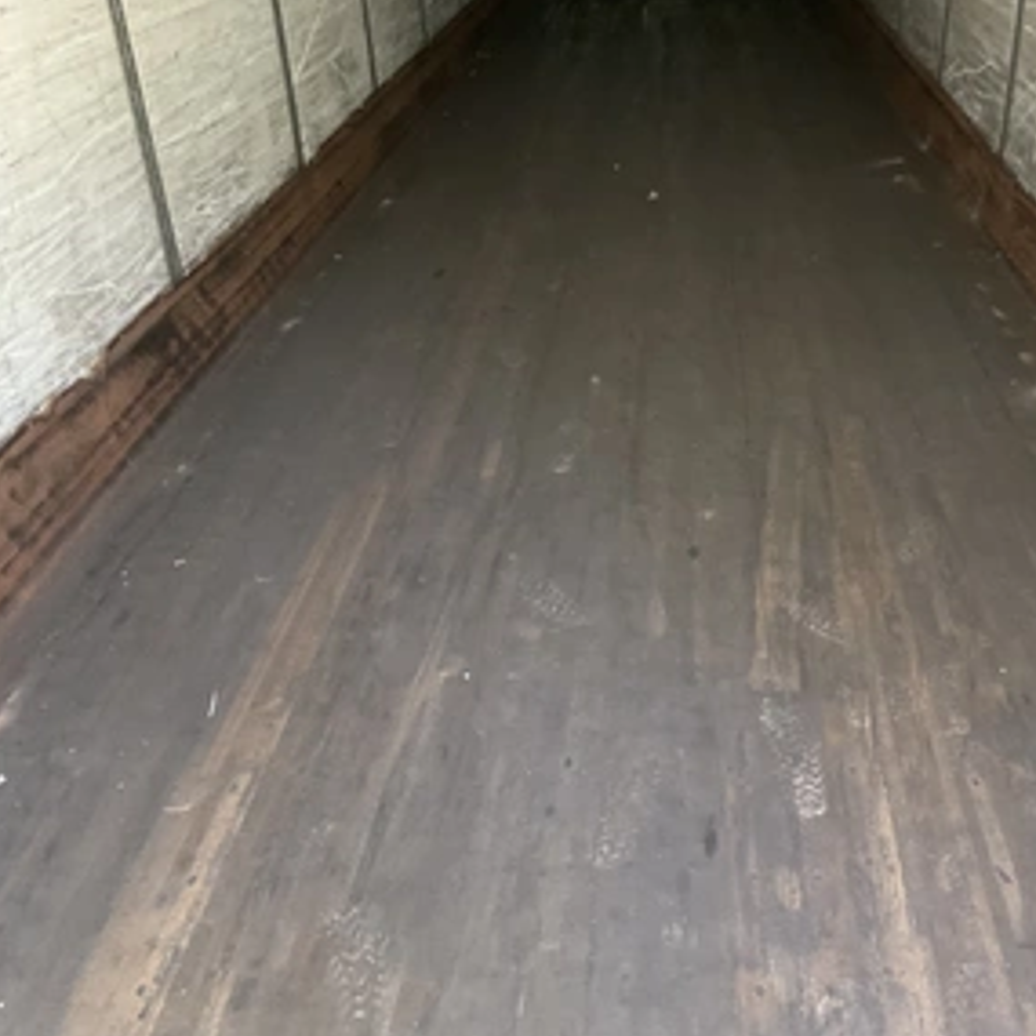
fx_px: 1219
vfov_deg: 46.0
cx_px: 676
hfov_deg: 45.5
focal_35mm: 36
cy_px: 505
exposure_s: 1/59
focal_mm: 3
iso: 320
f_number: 1.8
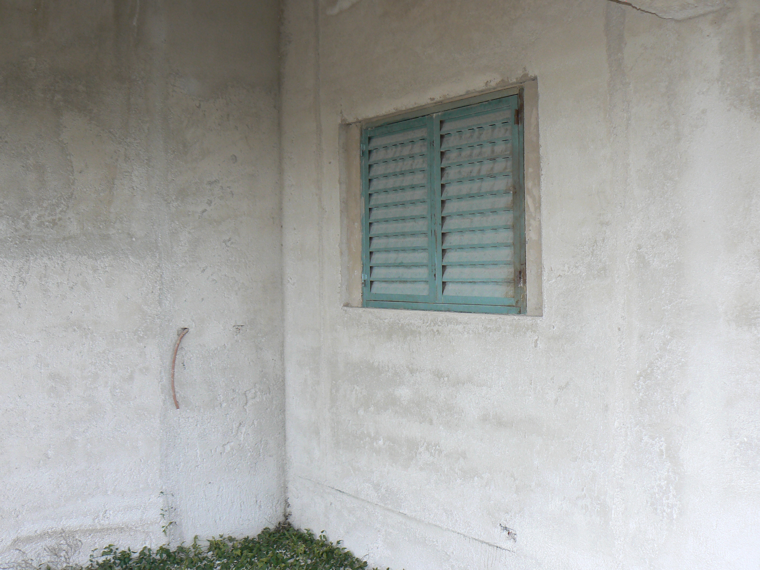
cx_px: 380
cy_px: 285
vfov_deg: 39.7
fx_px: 790
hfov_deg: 51.4
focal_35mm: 36
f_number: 4
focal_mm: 6
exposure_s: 1/60
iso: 80
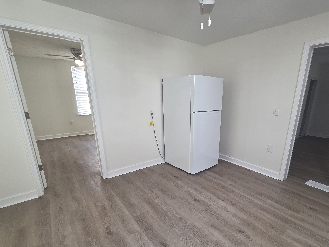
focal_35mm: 16
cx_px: 186
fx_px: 152
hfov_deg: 94.0
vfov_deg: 77.4
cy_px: 145
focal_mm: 2.2
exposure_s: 1/60
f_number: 2.2
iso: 160
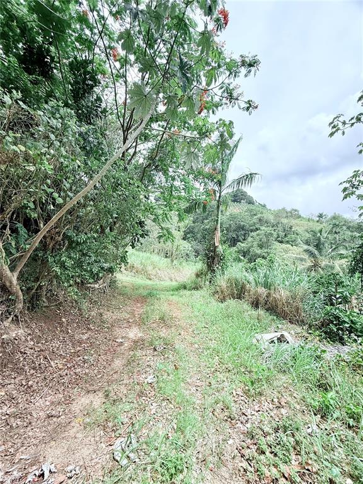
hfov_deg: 85.7
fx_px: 196
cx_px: 182
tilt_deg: +2.6
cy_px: 242
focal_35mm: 14
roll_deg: -3.3
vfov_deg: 102.1
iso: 64
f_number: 2.2
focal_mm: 2.22
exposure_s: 1/1050
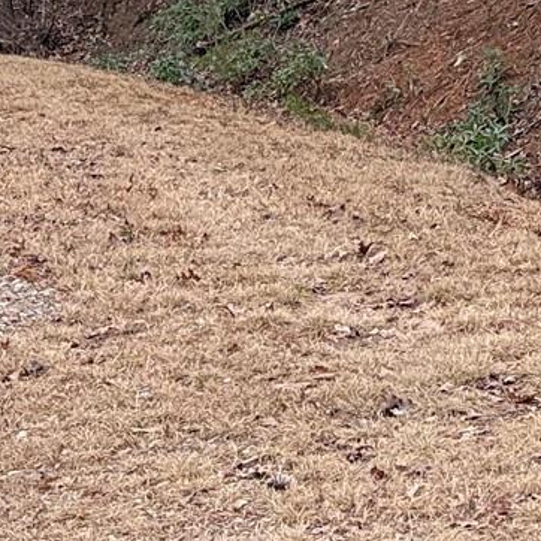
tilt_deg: +5.9
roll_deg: -1.5
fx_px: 2122
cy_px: -487
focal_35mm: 120
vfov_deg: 12.9
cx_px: 874
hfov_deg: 13.5
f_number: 1.78
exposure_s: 1/931
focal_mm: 6.76
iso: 100
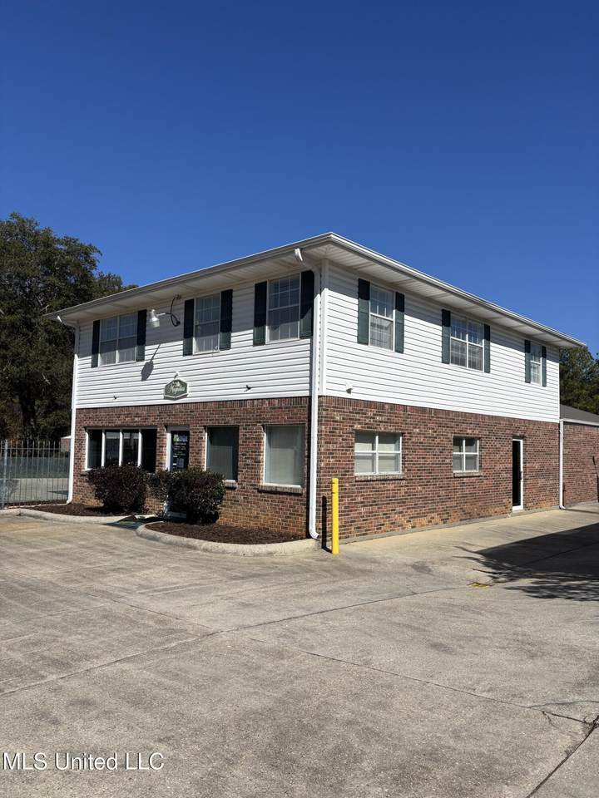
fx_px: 600
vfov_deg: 67.3
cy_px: 399
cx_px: 300
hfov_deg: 53.1
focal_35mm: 26
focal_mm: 5.96
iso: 50
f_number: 1.6
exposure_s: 1/9091
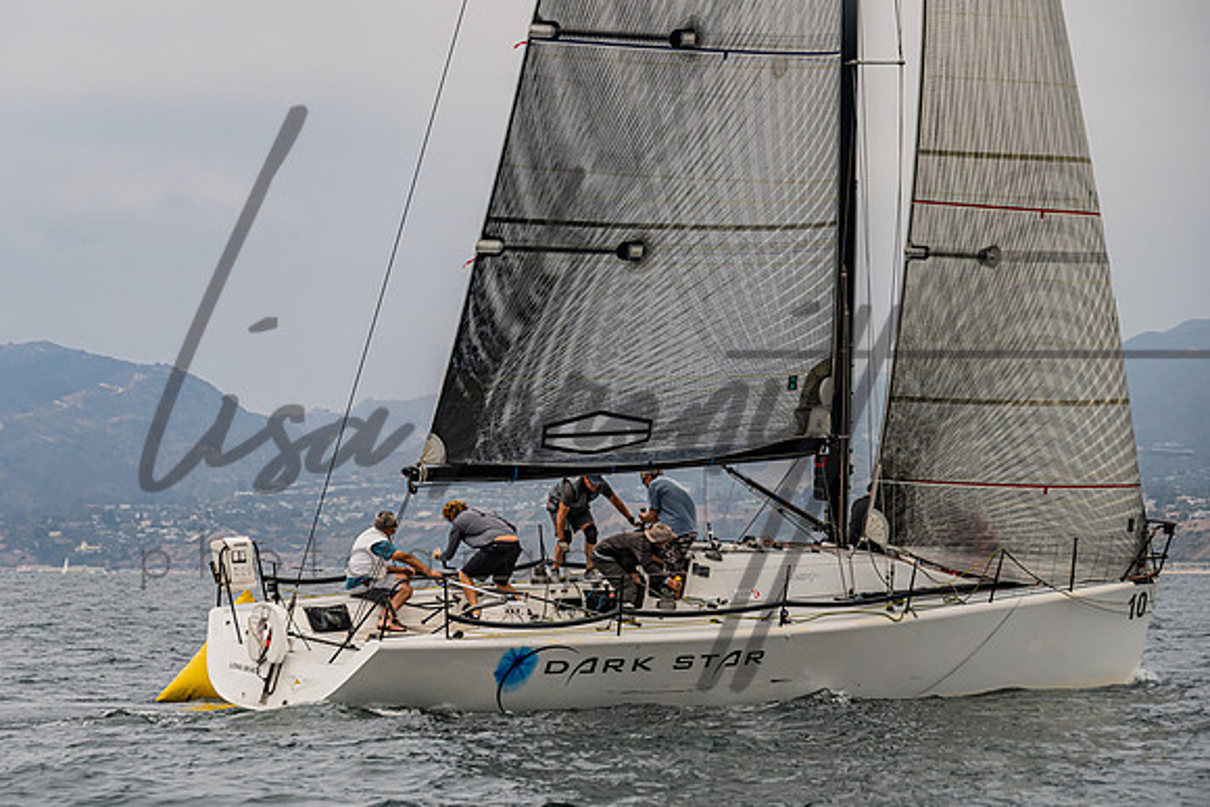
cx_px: 518
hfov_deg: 12.6
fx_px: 5484
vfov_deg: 8.4
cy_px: 396
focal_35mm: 163
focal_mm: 135
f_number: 6.3
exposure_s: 1/1600
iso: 250
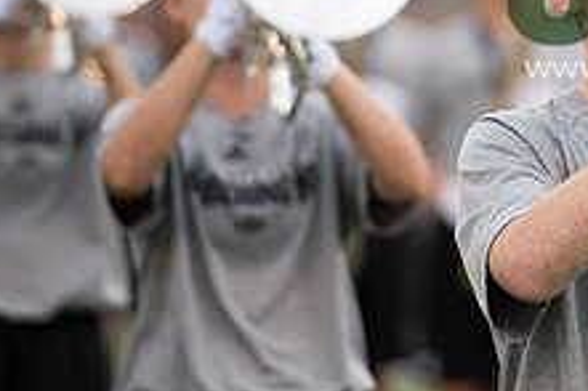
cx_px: 708
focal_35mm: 526
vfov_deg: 2.6
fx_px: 8585
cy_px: -25
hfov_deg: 3.9
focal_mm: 200
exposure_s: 1/1250
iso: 1000
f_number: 2.8
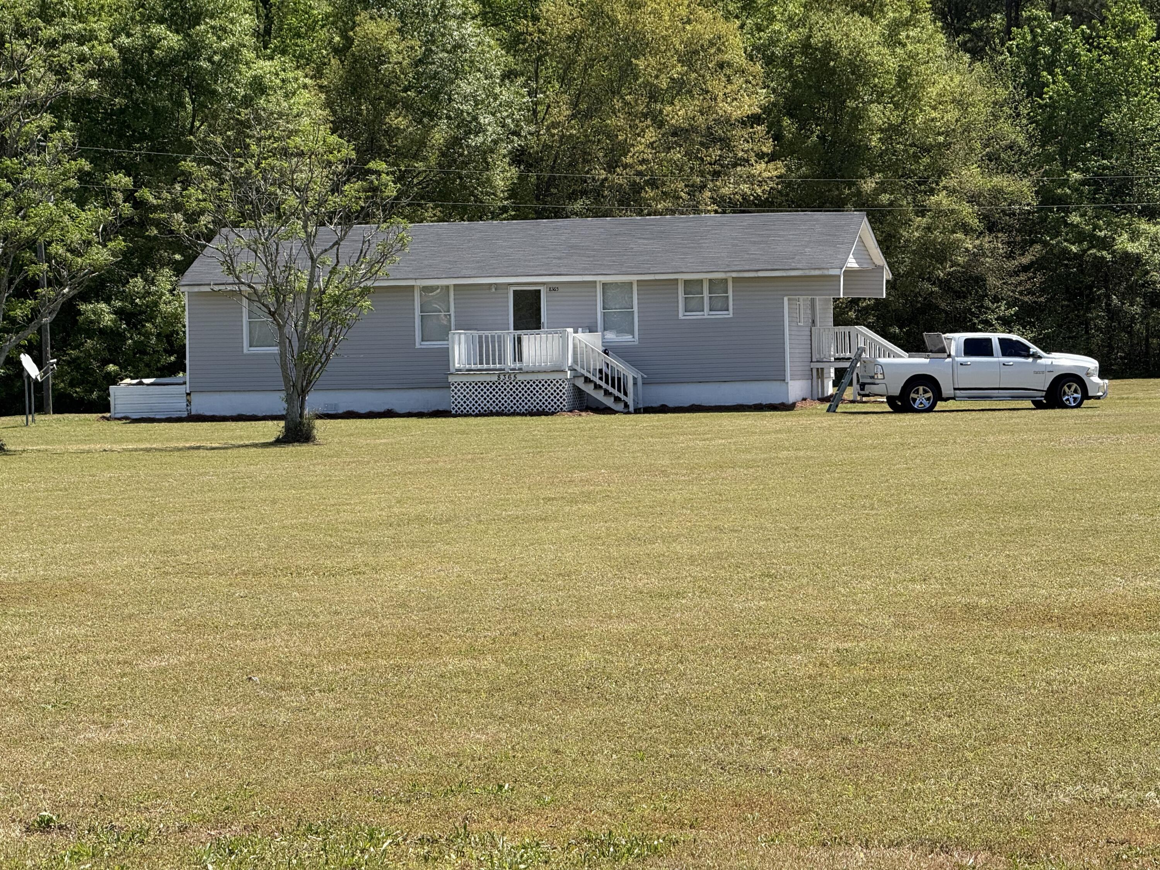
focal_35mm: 120
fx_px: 4021
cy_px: 435
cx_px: 580
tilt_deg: -1.6
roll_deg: +1.0
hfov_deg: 16.4
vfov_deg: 12.3
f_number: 2.8
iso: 50
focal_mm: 15.66
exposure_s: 1/1342
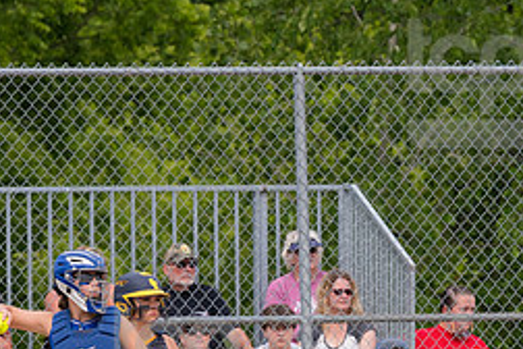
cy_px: 378
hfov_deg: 3.0
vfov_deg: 2.0
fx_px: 10038
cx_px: 176
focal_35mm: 691
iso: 320
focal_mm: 200
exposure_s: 1/1600
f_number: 5.6
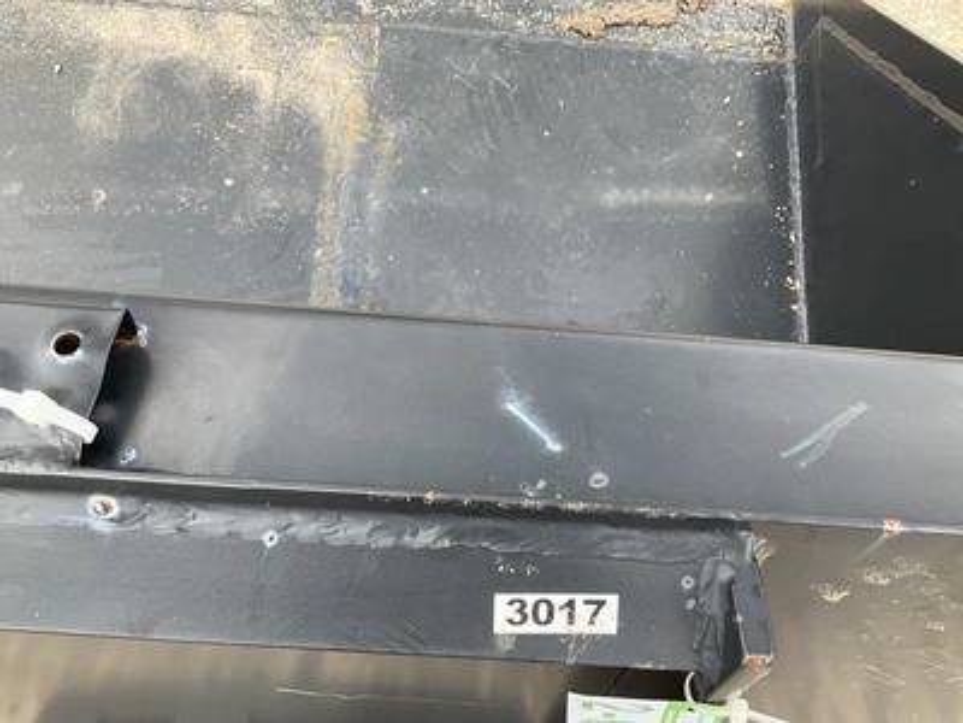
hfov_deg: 61.7
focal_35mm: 29
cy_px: 362
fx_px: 807
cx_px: 482
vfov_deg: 48.2
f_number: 1.8
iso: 25
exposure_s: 1/172
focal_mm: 3
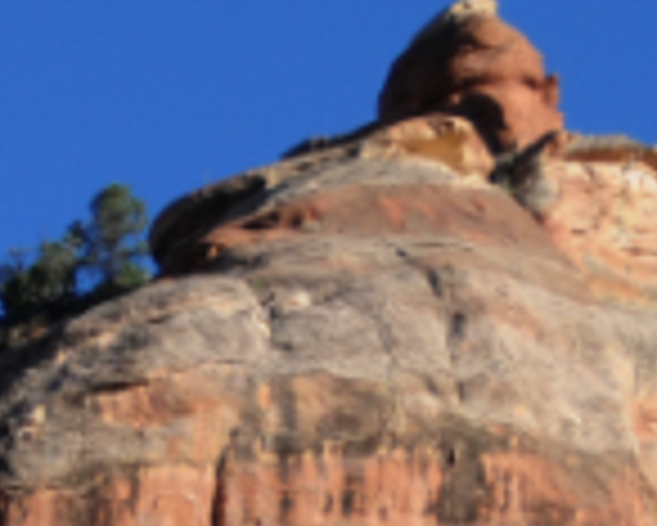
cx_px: -423
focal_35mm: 482
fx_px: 9379
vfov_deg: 3.2
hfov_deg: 4.0
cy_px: 1173
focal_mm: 50
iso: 250
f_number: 4.8
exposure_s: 1/1000
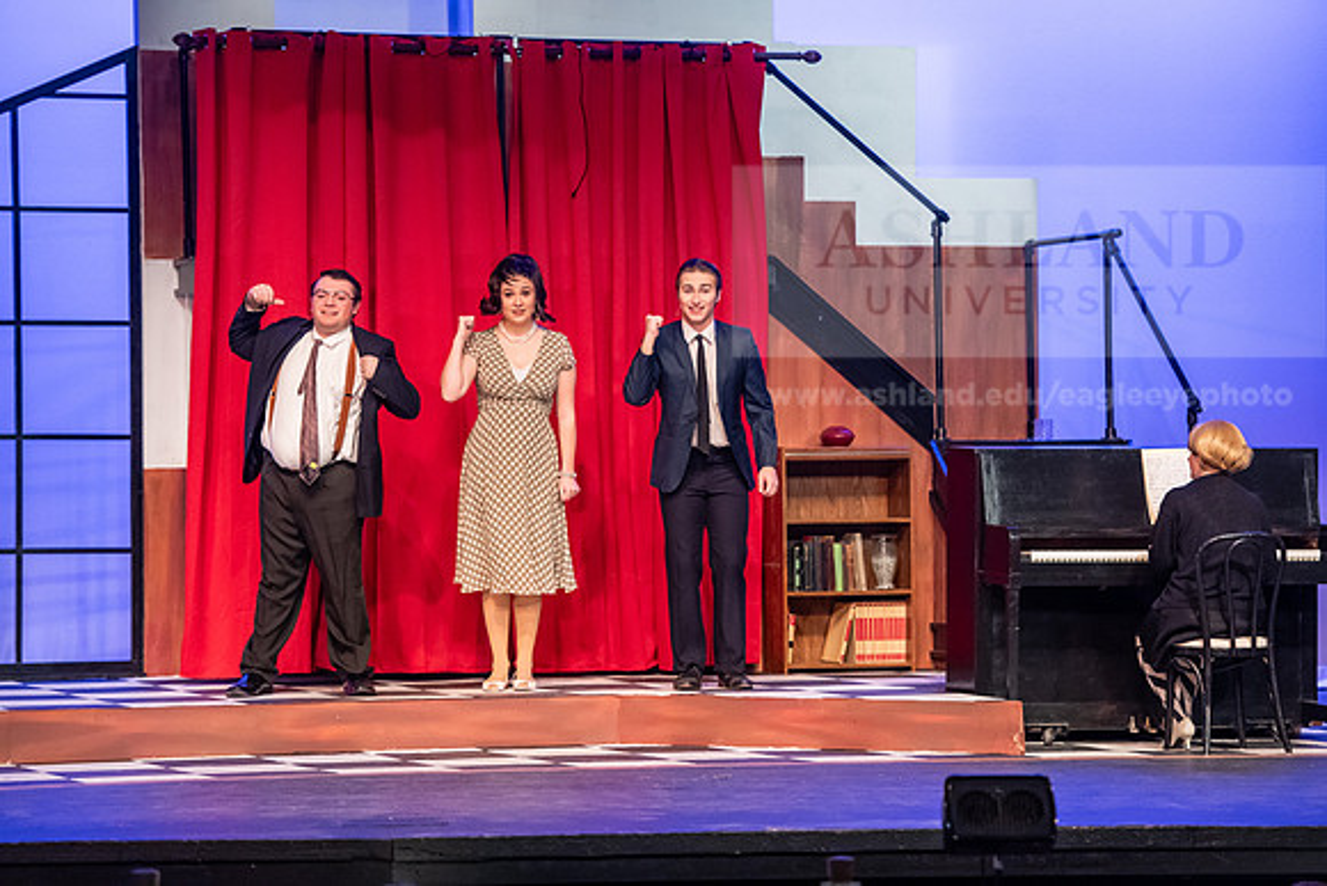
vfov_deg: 10.6
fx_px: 4793
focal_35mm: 130
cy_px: 443
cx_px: 664
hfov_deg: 15.8
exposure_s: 1/200
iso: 3200
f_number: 3.2
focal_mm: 130
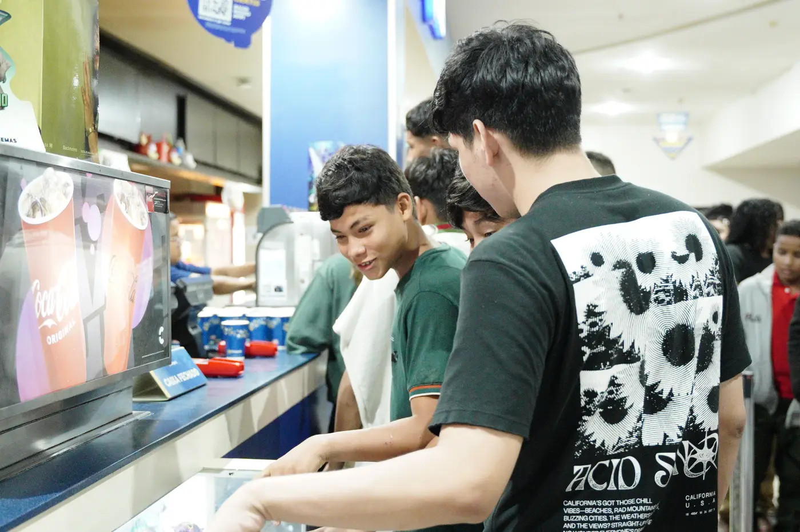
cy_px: 266
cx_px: 400
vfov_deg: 28.0
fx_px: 1066
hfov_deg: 41.1
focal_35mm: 48
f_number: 2.8
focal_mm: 32.2
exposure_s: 1/200
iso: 10000
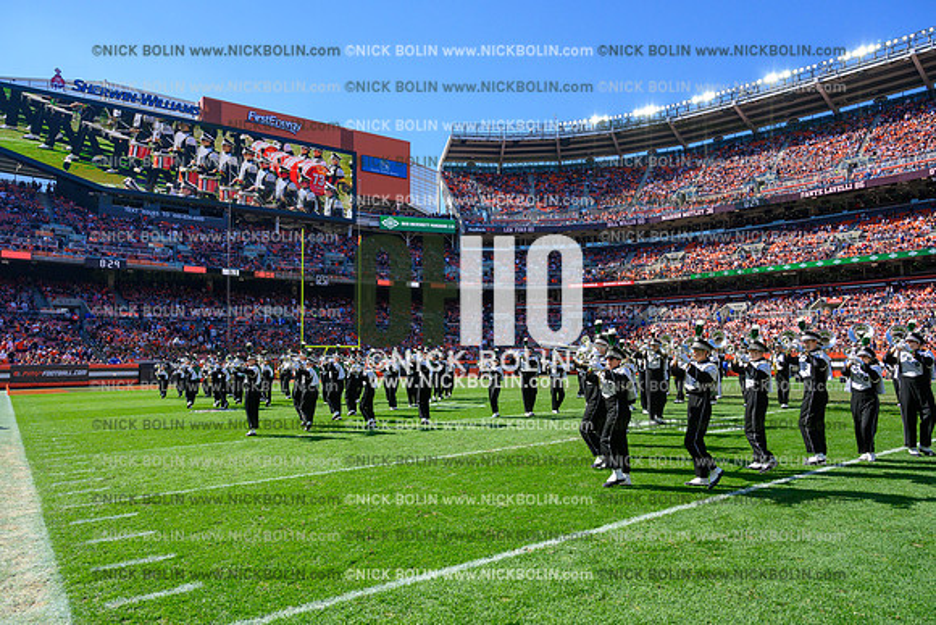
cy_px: 312
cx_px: 468
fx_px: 624
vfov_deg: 53.2
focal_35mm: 24
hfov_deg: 73.7
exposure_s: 1/2500
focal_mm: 24
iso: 1000
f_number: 8
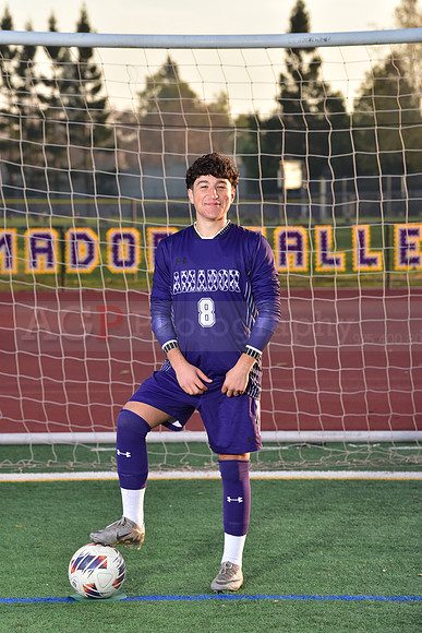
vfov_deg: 13.7
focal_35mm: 150
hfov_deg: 9.2
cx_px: 211
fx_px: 2636
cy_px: 316
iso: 400
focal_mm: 150
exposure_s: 1/250
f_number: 7.1
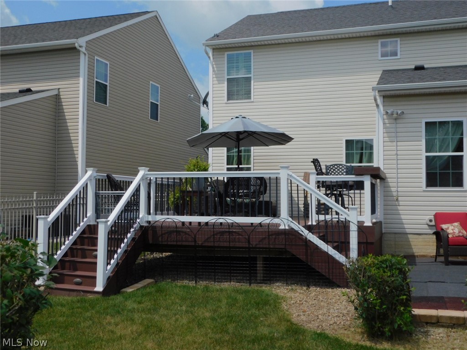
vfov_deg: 36.0
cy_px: 175
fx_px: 540
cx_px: 234
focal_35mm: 40
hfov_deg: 46.8
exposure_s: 1/640
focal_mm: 7.1
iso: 125
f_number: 7.2
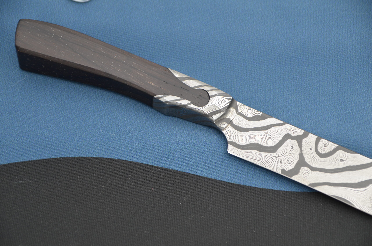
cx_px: 186
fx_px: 1083
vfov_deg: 13.0
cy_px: 123
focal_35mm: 105
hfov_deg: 19.5
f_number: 4
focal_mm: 70
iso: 400
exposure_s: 1/60
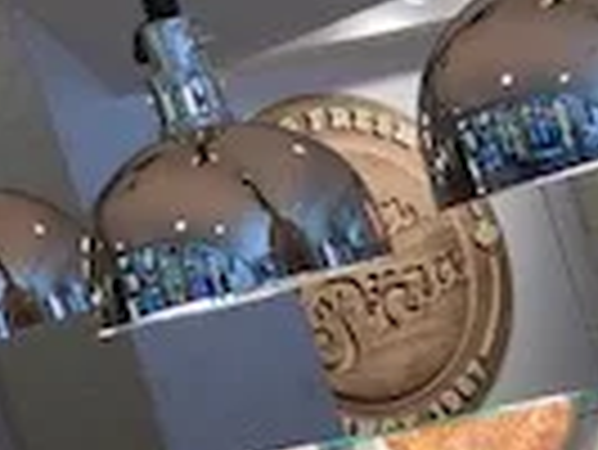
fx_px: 2334
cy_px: 382
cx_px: 1106
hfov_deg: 13.1
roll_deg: +16.2
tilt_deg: -8.5
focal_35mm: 135
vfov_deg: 11.0
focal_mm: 3.99
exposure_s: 1/40
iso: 25
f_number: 1.8
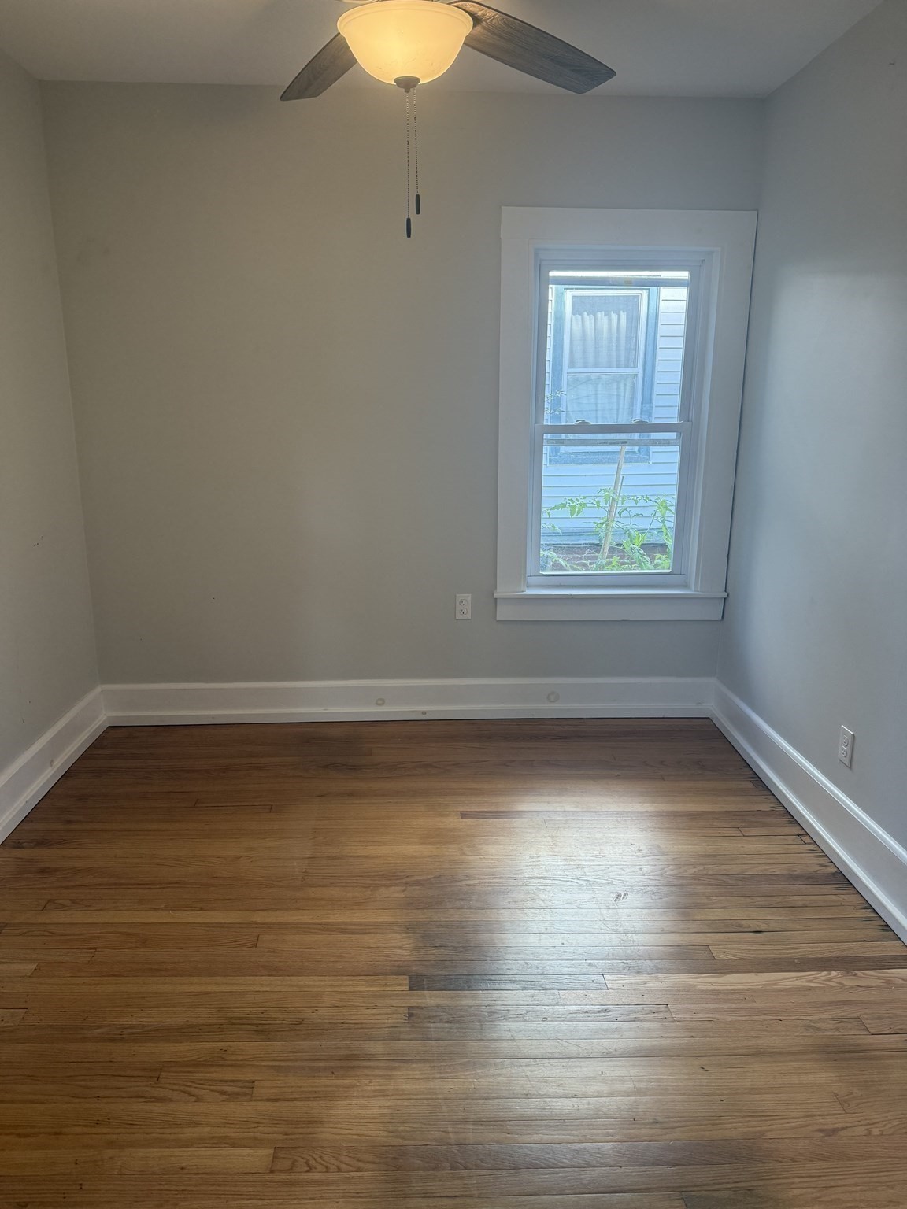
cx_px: 454
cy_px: 604
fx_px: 838
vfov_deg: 71.6
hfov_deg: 56.8
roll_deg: -1.0
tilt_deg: -13.6
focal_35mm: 24
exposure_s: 1/196
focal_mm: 6.76
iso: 200
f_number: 1.78
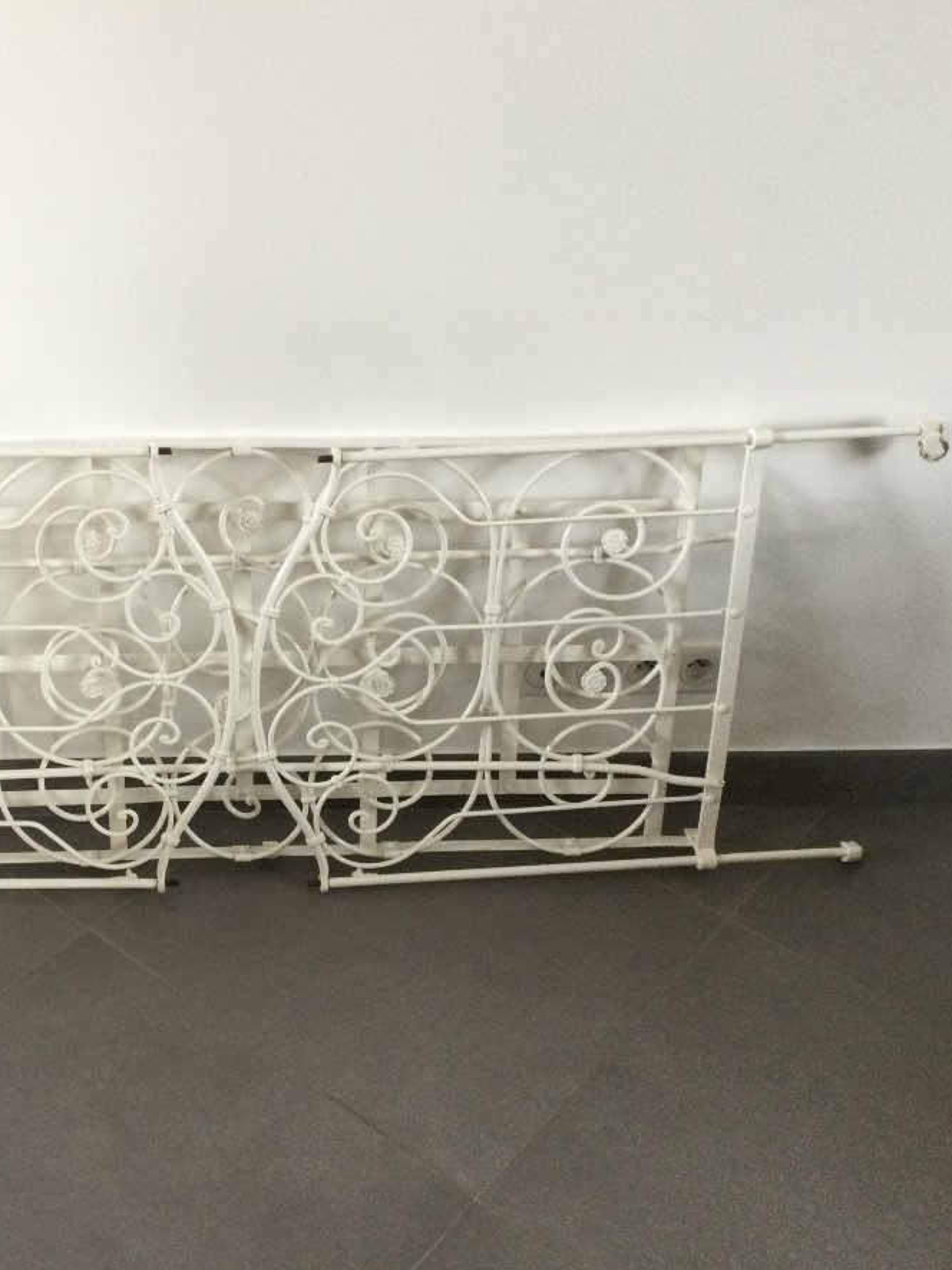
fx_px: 1541
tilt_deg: -32.7
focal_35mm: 42
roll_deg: -1.9
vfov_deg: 44.8
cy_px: 634
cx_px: 228
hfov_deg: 33.6
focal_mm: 3.3
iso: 160
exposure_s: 1/33
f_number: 2.4
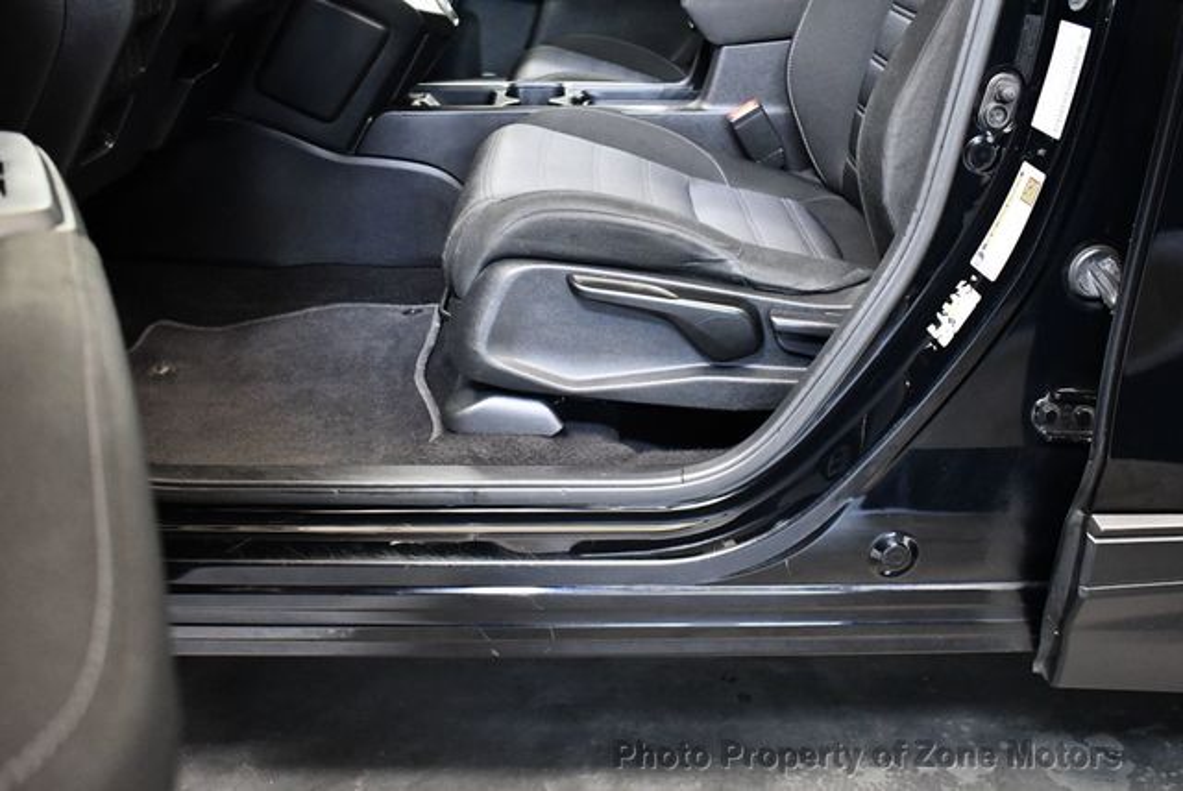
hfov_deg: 53.1
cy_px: 396
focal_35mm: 36
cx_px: 592
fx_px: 1184
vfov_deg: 36.9
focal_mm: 18
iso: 3200
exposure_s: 1/60
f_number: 3.5
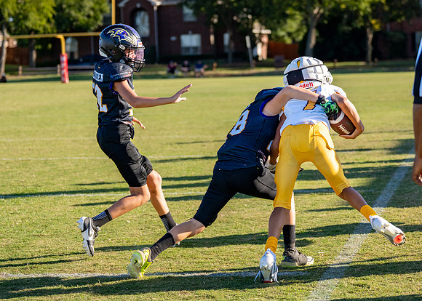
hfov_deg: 18.7
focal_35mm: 107
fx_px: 1281
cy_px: 132
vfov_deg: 13.4
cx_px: 238
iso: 160
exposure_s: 1/4000
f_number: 2.8
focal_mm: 70
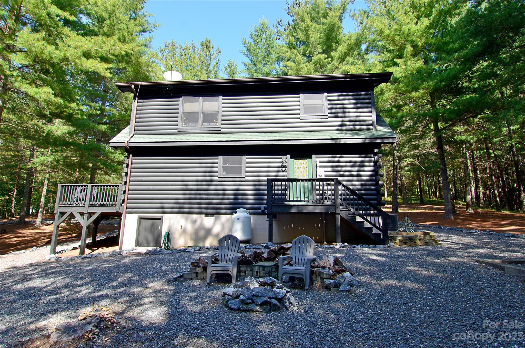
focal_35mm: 18
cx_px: 262
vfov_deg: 67.1
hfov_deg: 90.1
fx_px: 262
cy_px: 174
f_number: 10
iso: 400
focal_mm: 12
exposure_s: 1/250
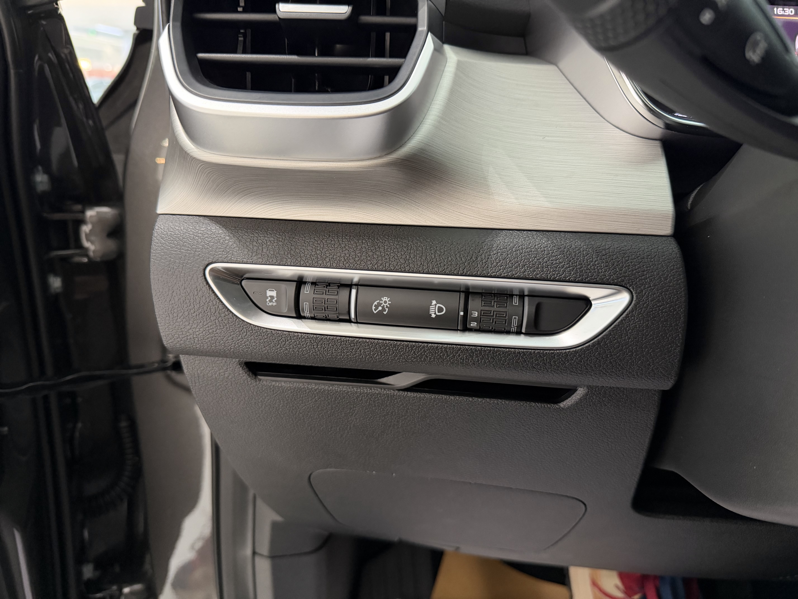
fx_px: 553
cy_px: 300
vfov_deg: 56.8
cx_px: 399
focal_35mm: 24
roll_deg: -1.5
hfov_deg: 71.6
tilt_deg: -19.2
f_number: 1.78
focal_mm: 6.76
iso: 640
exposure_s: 1/33
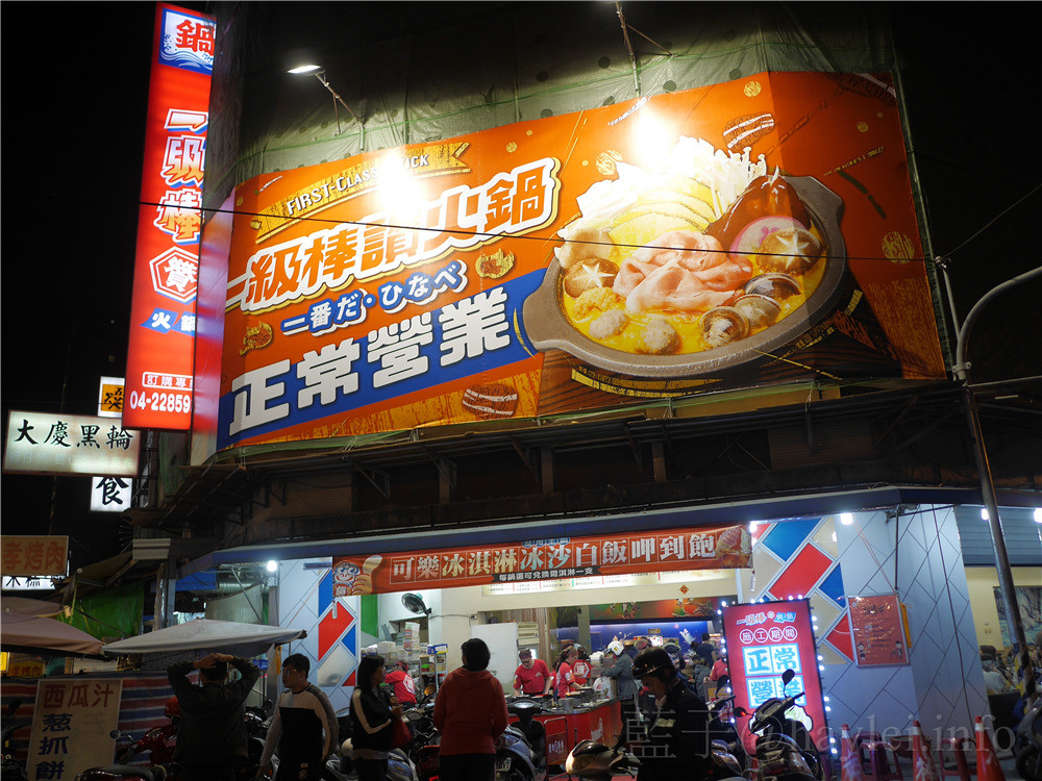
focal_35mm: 30
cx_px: 521
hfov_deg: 60.0
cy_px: 390
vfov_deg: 46.8
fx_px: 903
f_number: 1.7
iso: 200
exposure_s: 1/60
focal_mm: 15
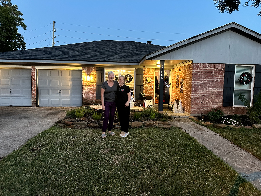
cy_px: 98
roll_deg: -0.8
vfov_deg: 56.8
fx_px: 181
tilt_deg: -4.5
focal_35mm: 24
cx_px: 130
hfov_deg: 71.6
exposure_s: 1/30
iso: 1000
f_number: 1.78
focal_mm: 6.86
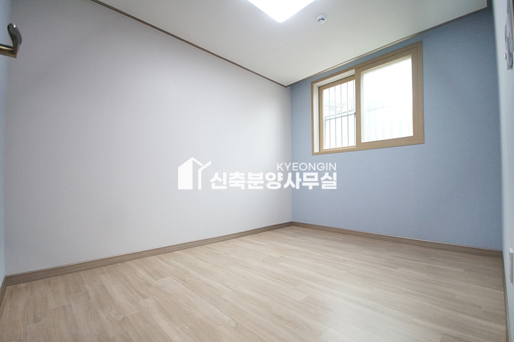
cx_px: 257
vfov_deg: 77.2
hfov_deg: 100.4
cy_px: 171
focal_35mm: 15
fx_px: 214
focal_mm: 10
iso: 800
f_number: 4
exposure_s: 1/100
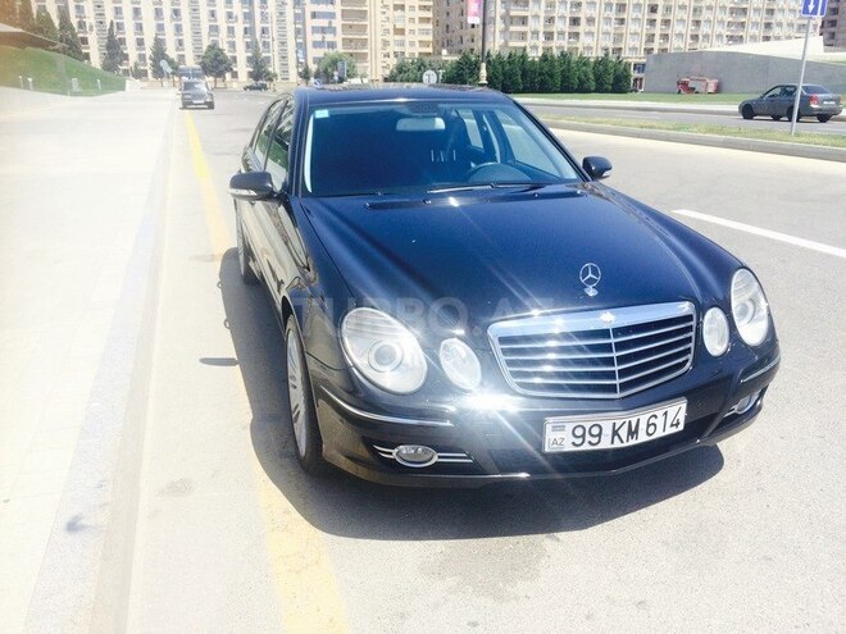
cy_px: 317
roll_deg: -0.4
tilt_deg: -19.3
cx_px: 423
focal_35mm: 29
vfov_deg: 48.2
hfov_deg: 61.7
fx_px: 709
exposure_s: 1/1368
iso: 32
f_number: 2.2
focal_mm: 4.15
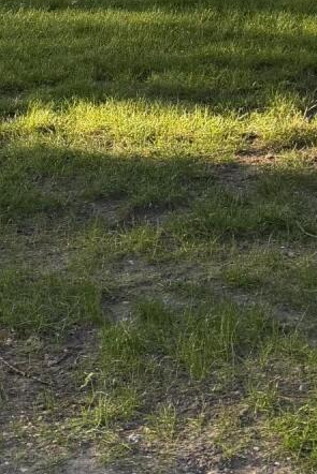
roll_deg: +3.0
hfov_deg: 12.0
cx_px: -20
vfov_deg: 16.9
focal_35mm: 113
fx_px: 1491
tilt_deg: -1.4
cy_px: -168
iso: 80
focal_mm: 6.76
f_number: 1.78
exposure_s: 1/195
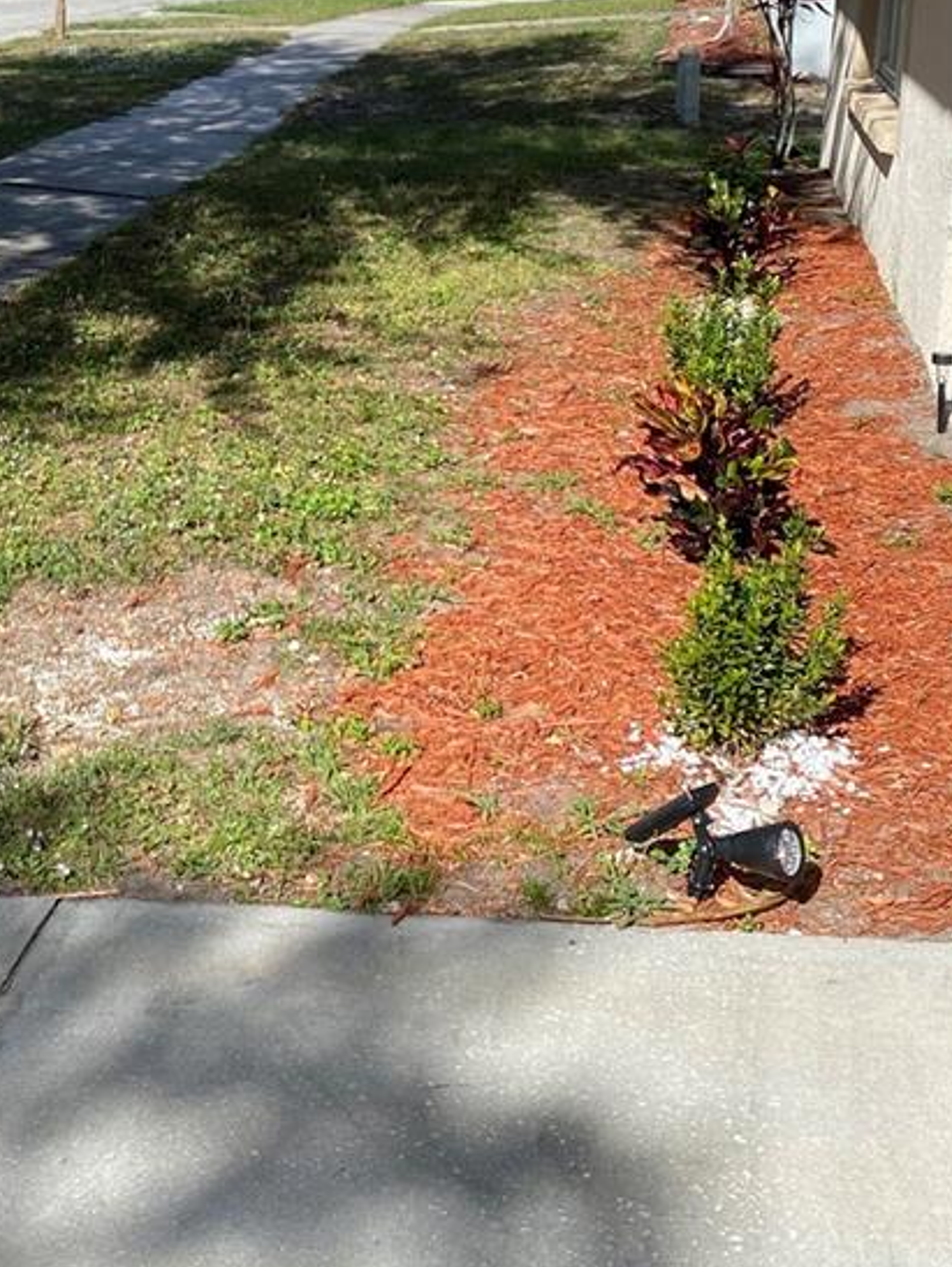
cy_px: 176
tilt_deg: -8.5
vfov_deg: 32.4
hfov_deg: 24.8
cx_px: 63
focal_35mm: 57
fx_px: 2088
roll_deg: -2.2
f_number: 1.8
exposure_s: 1/2315
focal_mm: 4.25
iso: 32
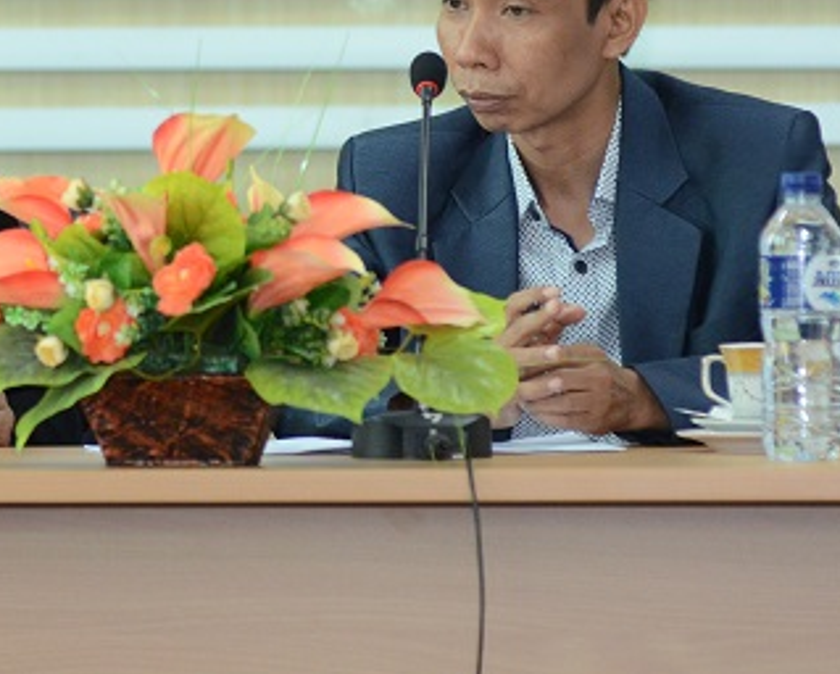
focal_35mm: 477
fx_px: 11874
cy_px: 143
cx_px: 95
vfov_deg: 3.3
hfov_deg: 4.0
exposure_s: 1/125
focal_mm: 155
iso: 1600
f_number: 2.8
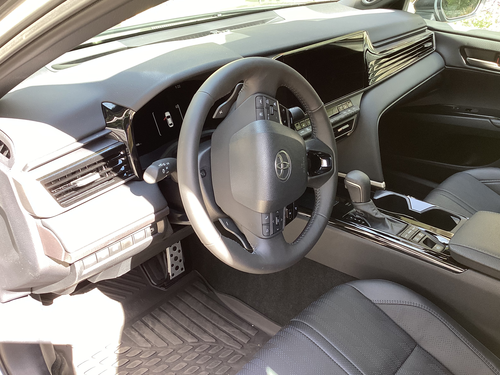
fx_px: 462
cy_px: 183
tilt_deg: -28.9
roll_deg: +0.2
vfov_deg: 44.2
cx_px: 250
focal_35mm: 32
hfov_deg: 56.8
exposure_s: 1/60
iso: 50
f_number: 2.4
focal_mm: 3.3
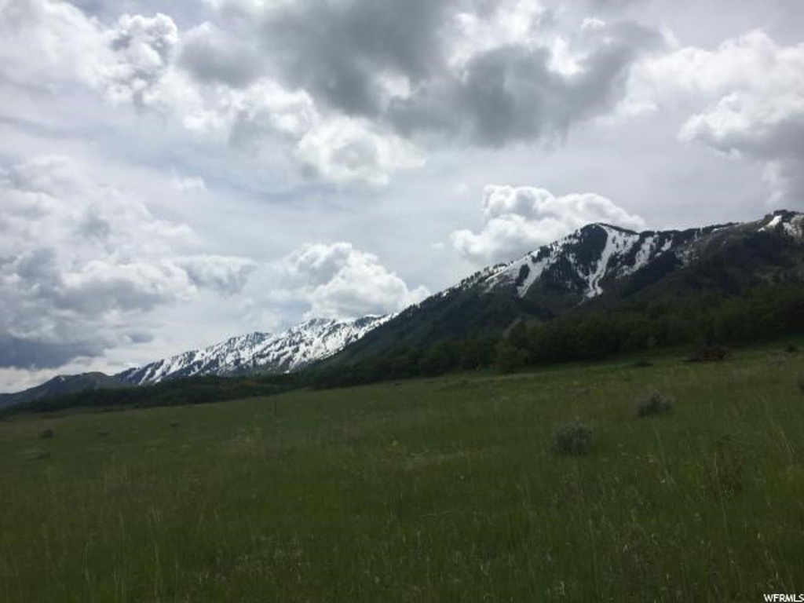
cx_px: 402
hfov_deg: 61.7
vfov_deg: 48.2
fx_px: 674
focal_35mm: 29
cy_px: 302
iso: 32
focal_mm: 4.15
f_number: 2.2
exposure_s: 1/5650
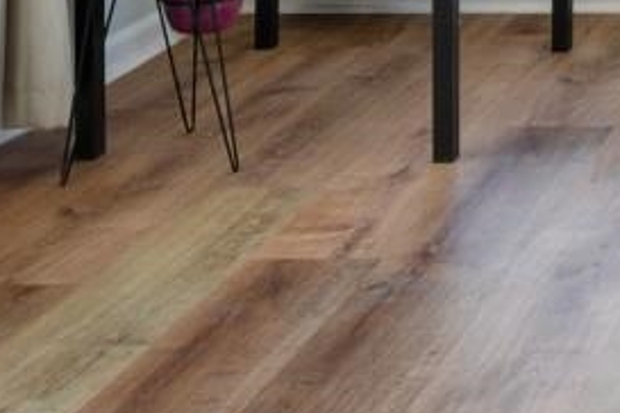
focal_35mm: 89
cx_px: 1031
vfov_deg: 12.9
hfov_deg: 18.9
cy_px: -472
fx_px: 1533
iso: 100
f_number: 5
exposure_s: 1/100
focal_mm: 10
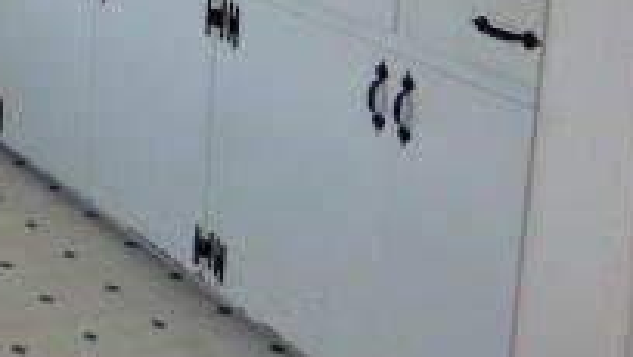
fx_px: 1377
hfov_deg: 21.9
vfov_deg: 13.7
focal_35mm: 82
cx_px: -298
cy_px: -211
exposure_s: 1/60
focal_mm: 4.3
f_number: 3.3
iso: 200
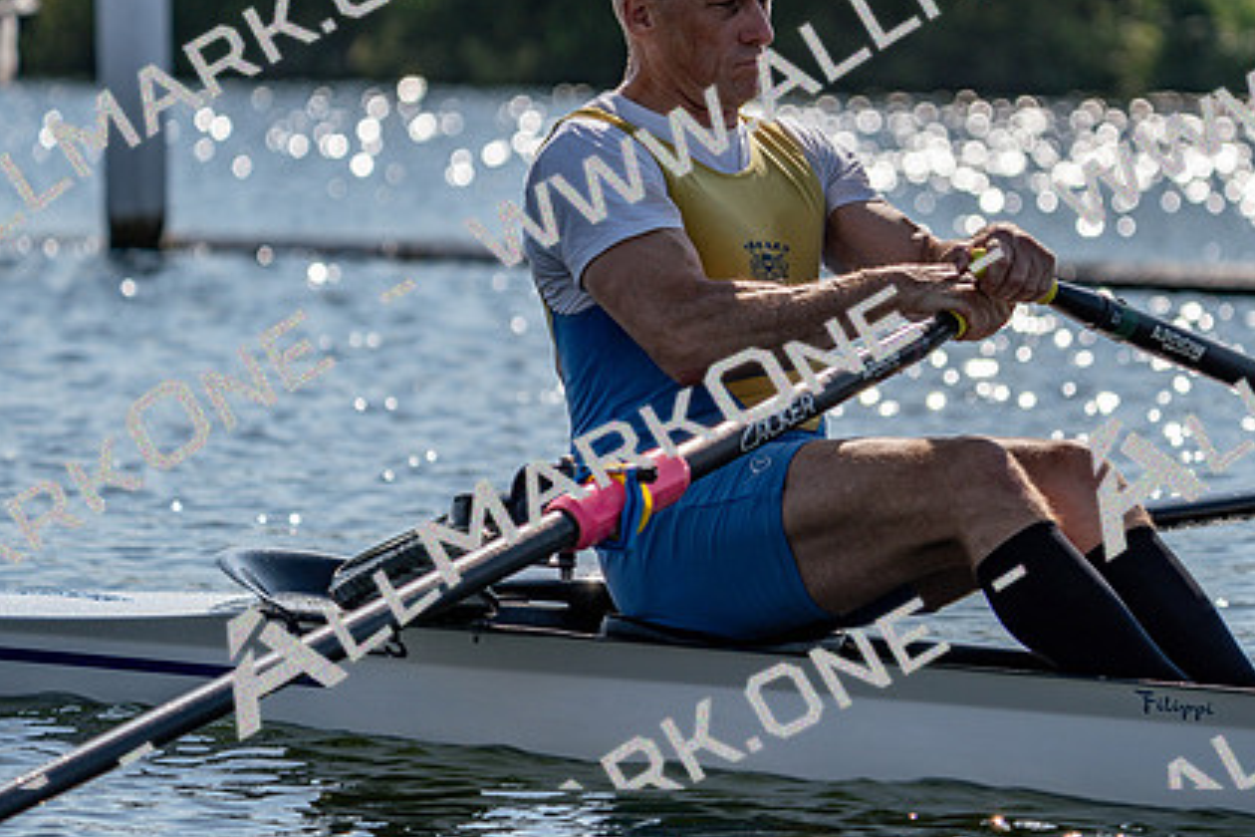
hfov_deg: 7.5
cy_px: 277
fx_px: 9621
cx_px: 834
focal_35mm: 276
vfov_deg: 5.0
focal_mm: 200
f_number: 5.6
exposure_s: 1/1600
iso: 100
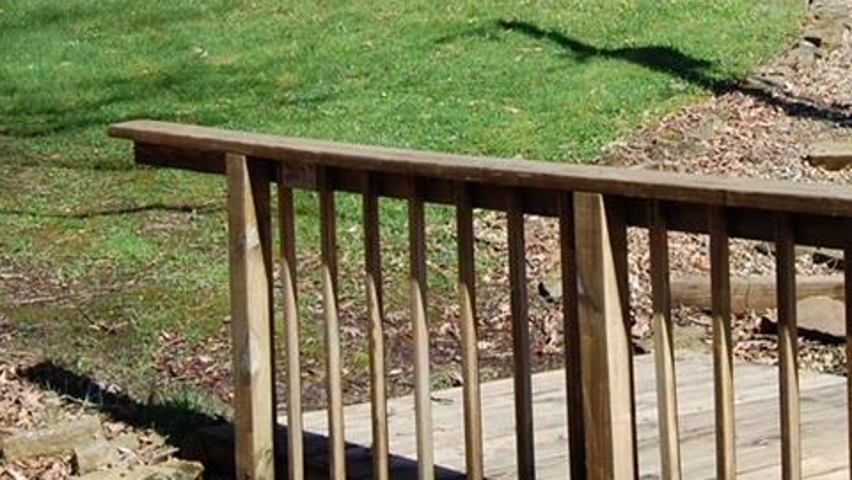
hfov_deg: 24.4
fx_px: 1965
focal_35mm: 87
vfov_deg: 13.5
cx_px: 543
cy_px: -112
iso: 200
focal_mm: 26
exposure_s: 1/250
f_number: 8
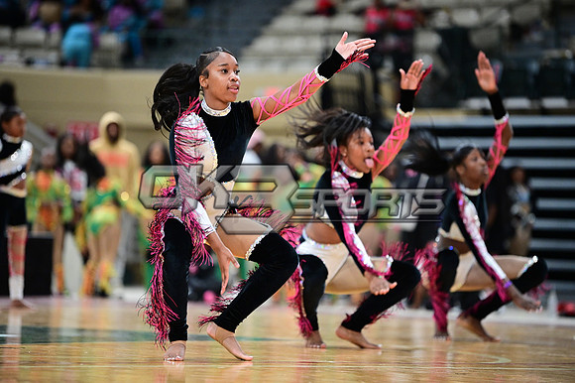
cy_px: 192
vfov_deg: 7.4
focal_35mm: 185
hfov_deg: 11.1
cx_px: 288
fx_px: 2953
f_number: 3.2
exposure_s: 1/1000
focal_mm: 185
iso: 6400
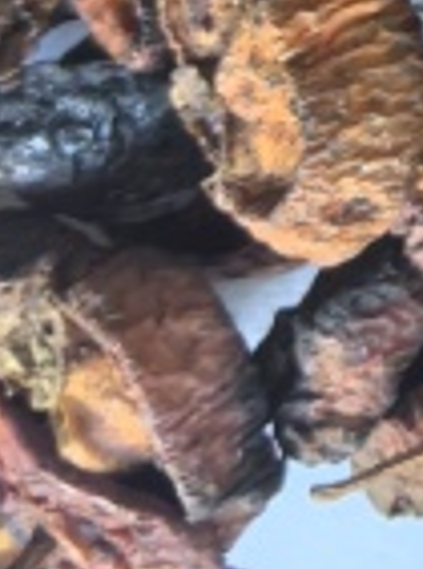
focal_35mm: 205
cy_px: -906
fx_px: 3355
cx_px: 1398
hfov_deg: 6.4
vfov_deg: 8.6
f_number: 2
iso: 160
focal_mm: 5.75
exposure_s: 1/100
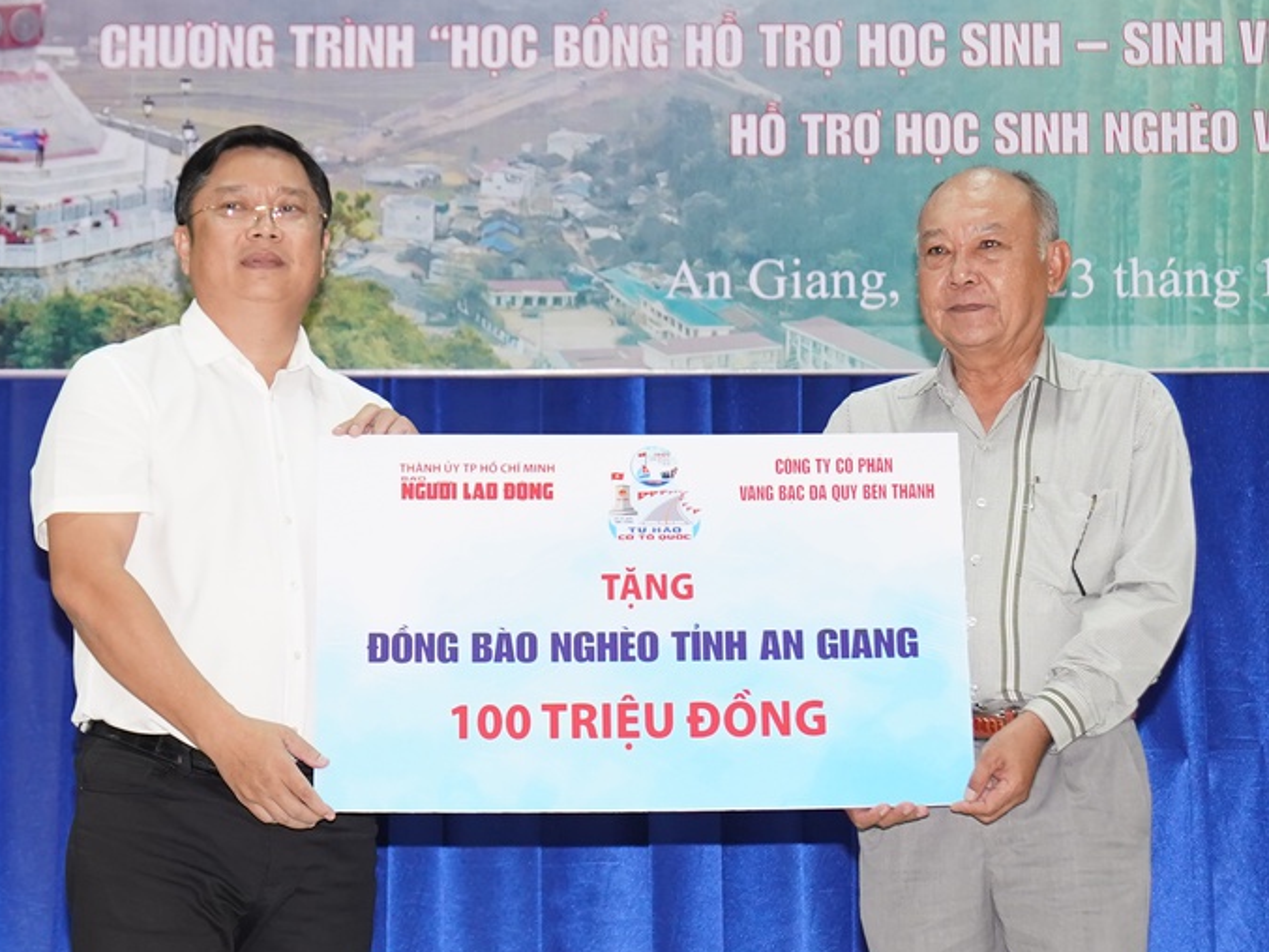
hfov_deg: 13.9
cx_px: 384
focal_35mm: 142
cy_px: 424
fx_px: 5207
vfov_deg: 10.4
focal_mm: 50
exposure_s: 1/200
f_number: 2.8
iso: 1000
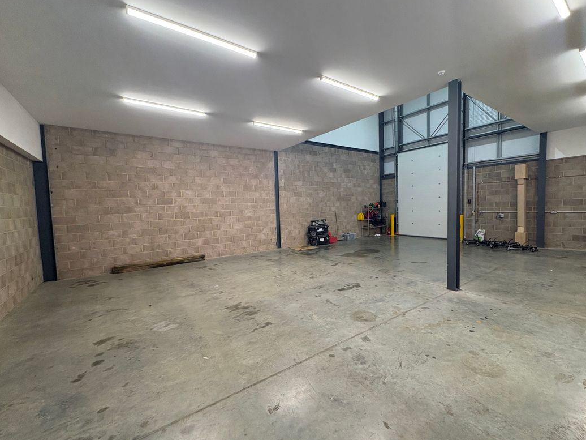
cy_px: 221
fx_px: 254
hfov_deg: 98.1
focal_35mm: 15
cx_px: 304
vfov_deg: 81.7
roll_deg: +2.2
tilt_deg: -2.8
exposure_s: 1/100
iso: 320
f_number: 2.2
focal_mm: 2.22
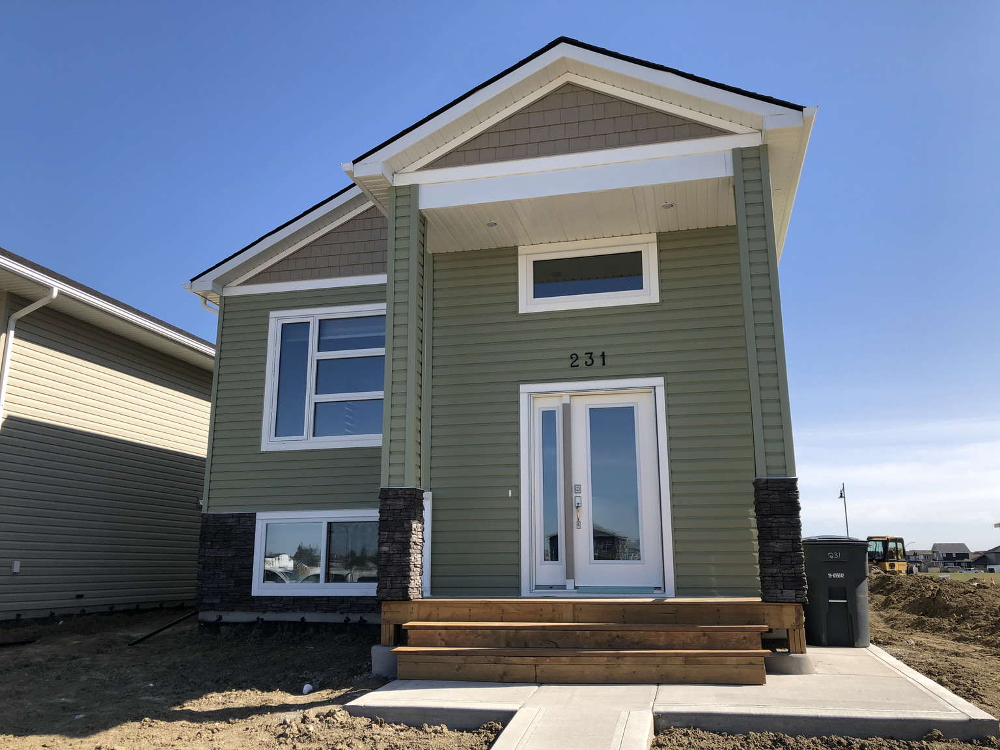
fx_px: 809
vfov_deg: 49.7
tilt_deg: +12.4
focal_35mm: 28
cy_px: 375
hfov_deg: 63.4
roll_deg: +0.9
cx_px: 500
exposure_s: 1/1297
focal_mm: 4
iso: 20
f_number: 1.8
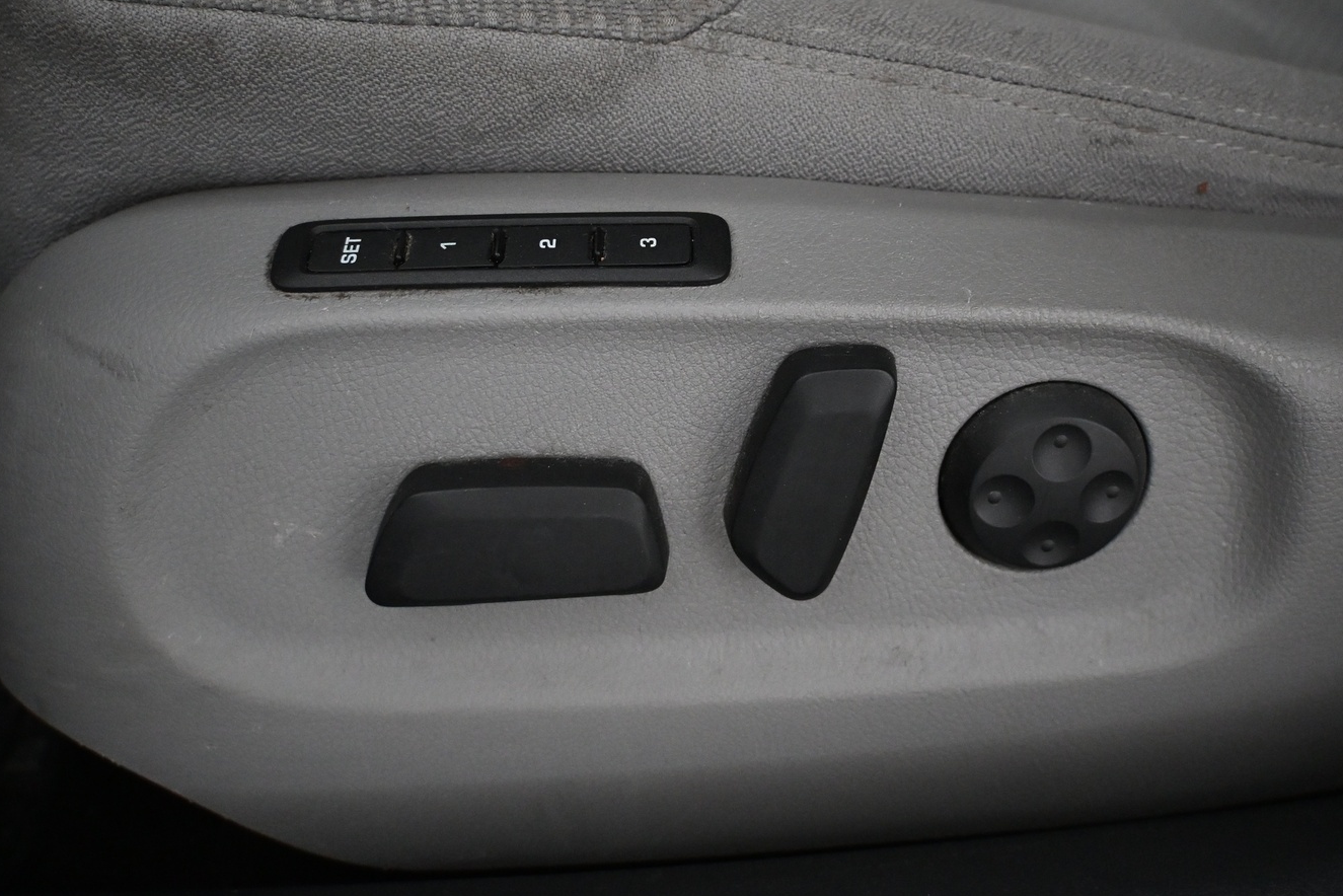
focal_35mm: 56
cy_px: 400
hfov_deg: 35.6
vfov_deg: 24.2
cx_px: 744
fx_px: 2086
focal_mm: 30.5
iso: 3200
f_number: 4.8
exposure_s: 1/100
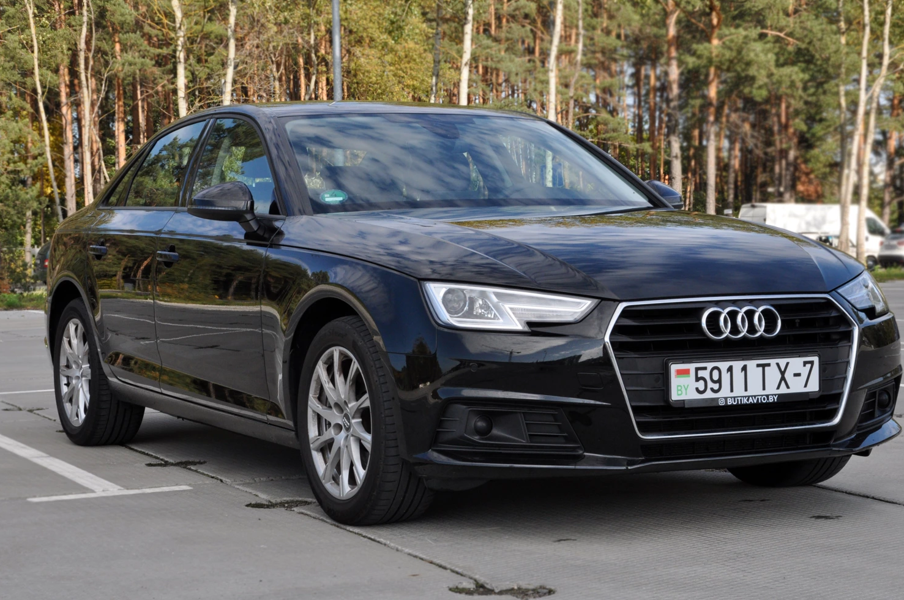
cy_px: 294
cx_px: 473
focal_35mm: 78
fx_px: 1956
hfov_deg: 26.0
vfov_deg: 17.4
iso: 640
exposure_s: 1/200
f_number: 14
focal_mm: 48
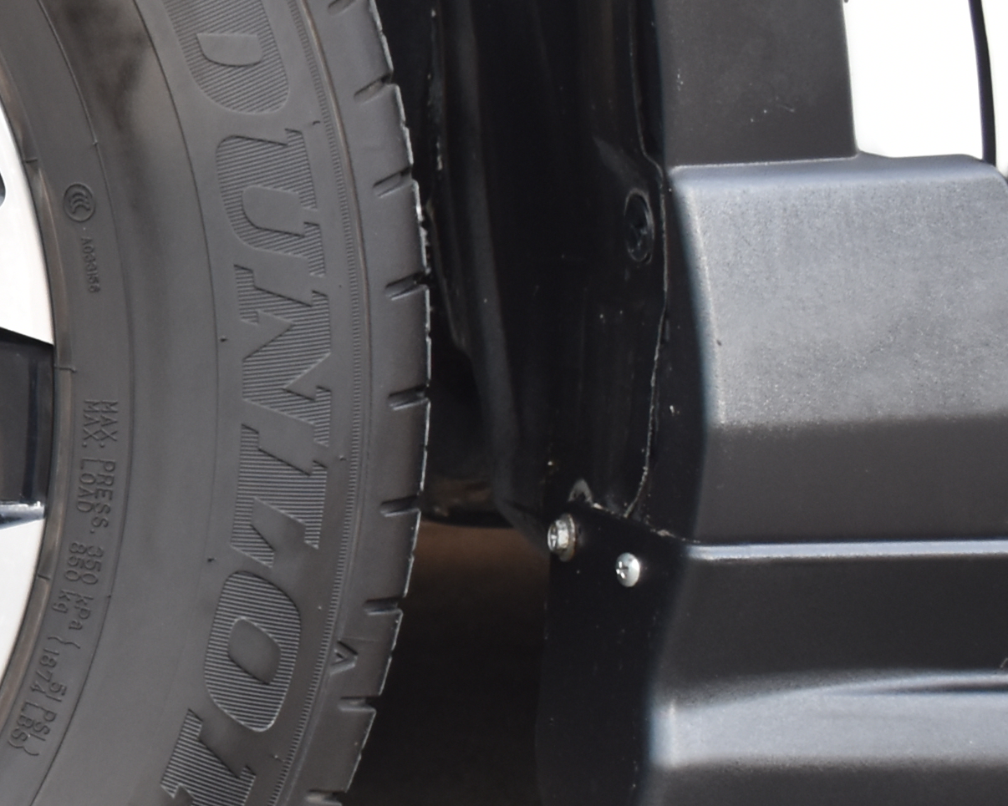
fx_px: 3759
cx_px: -754
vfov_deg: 12.2
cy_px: 342
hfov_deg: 13.8
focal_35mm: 126
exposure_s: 1/100
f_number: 5
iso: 400
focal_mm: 24
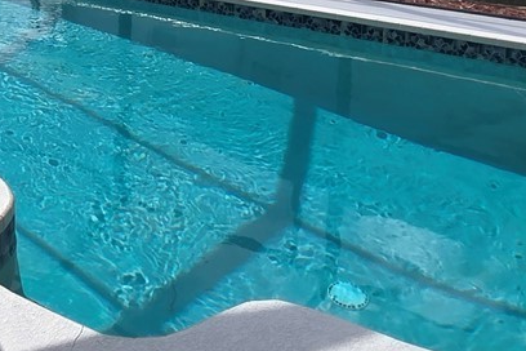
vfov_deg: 23.9
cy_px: -31
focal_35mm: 53
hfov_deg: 34.2
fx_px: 774
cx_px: 0
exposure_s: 1/2210
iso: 40
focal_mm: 2.2
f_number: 1.9
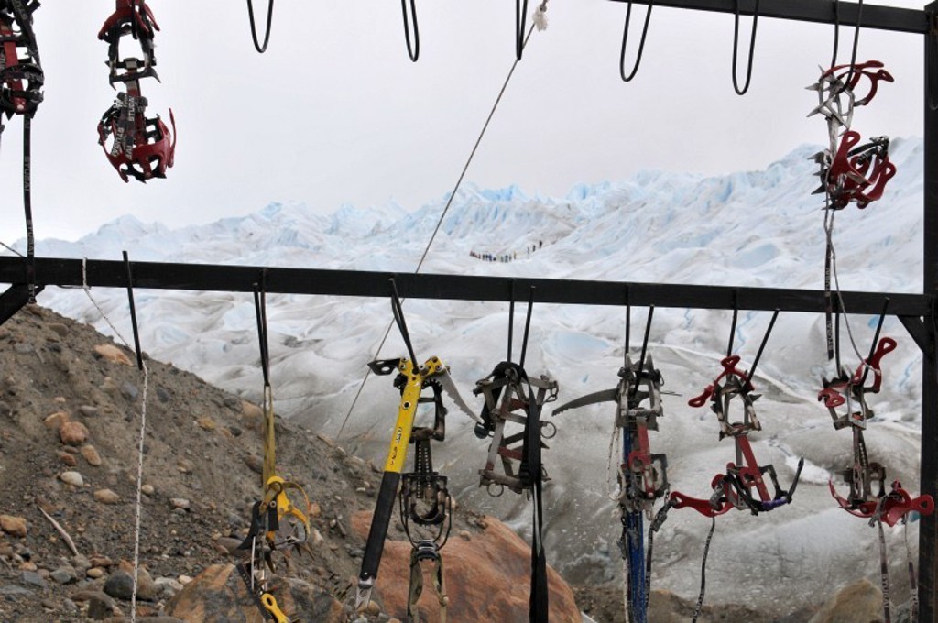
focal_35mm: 44
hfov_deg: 45.0
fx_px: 1132
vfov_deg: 30.8
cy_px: 312
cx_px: 469
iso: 200
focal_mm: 29
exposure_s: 1/160
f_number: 9
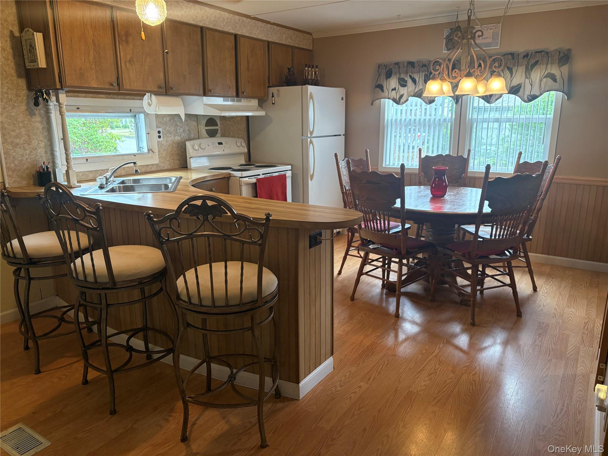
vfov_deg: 53.1
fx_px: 457
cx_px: 304
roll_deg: +0.4
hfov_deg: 67.3
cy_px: 228
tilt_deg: -12.9
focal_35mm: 26
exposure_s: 1/60
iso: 160
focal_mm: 5.96
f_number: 1.6
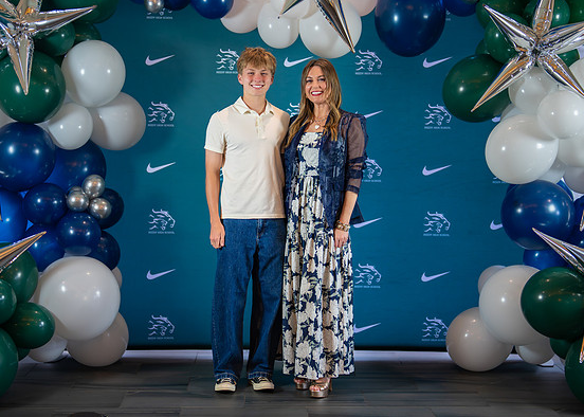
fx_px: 978
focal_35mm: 59
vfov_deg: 24.1
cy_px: 208
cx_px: 294
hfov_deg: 33.2
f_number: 1.2
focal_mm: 50
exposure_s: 1/400
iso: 1000
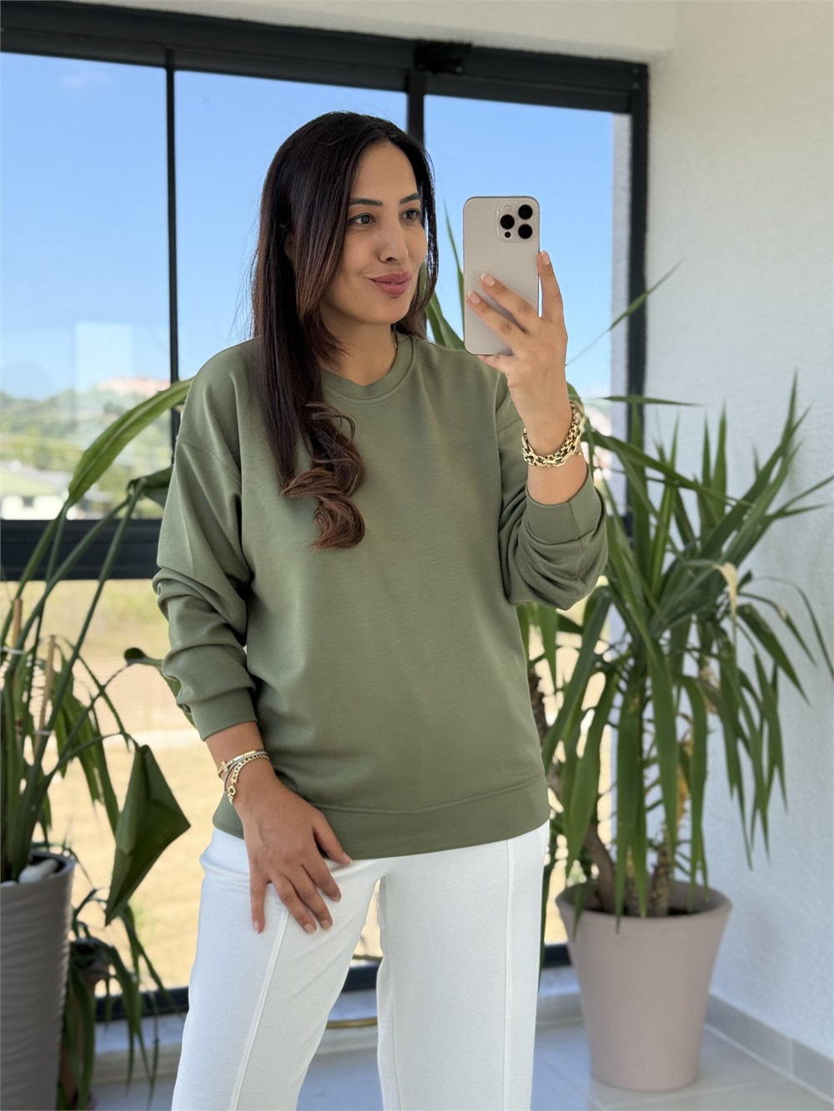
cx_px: 417
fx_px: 1542
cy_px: 556
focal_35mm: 48
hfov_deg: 30.3
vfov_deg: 39.7
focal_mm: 6.76
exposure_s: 1/631
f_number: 1.78
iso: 100
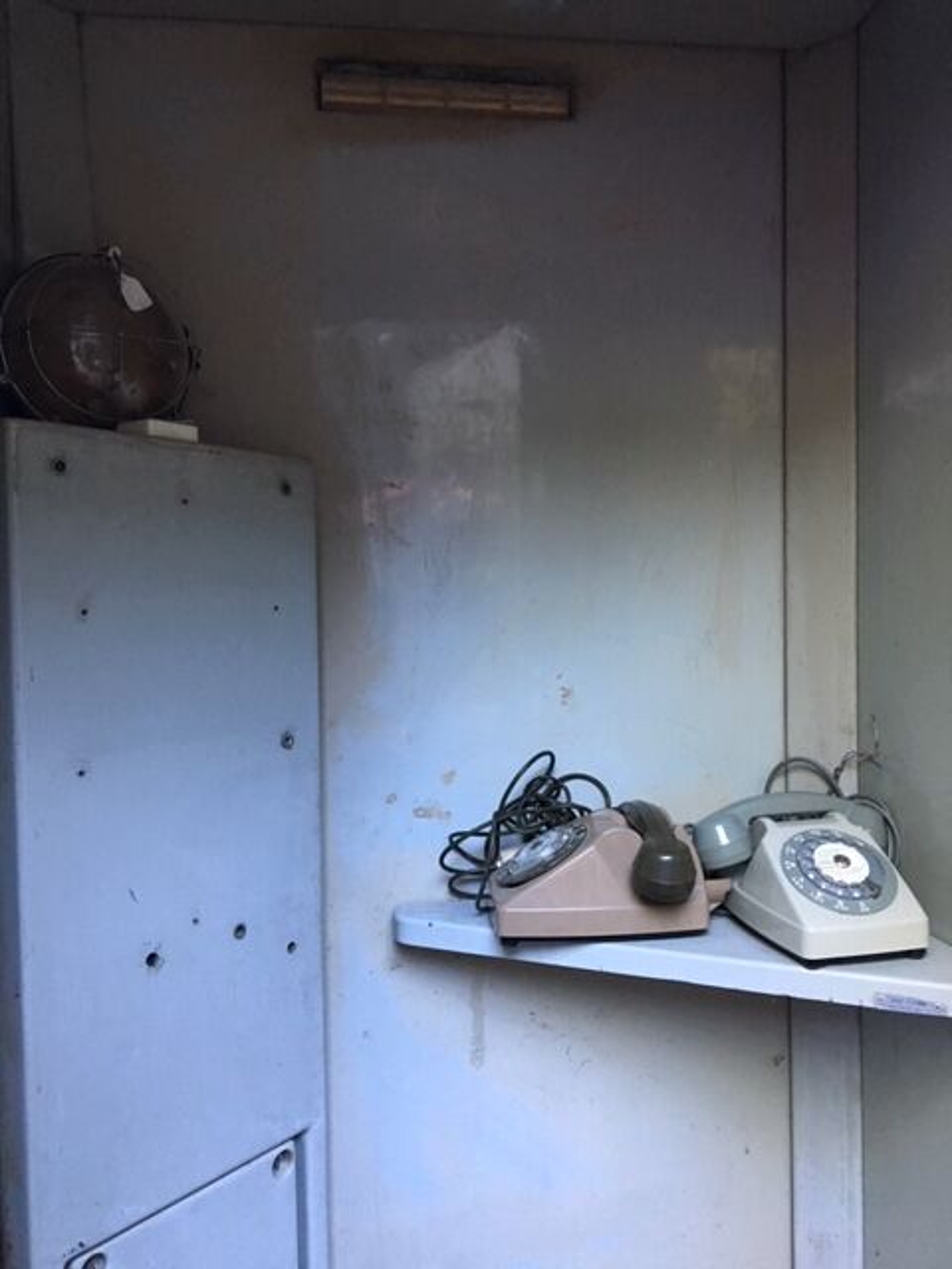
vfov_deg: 61.7
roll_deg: +1.2
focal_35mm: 29
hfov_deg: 48.2
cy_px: 634
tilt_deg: -1.8
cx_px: 476
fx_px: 1063
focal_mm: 4.15
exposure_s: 1/33
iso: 160
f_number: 2.2
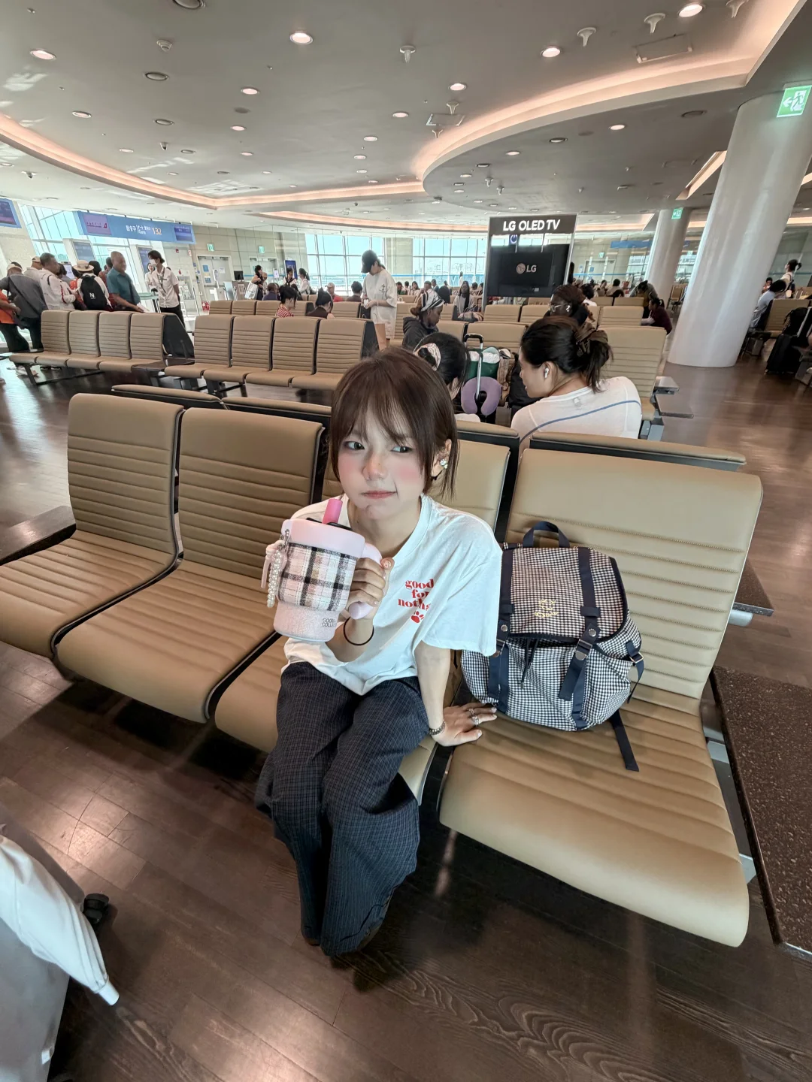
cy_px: 541
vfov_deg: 102.1
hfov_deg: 85.7
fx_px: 438
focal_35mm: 14
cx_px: 406
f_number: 2.2
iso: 160
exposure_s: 1/60
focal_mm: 2.22
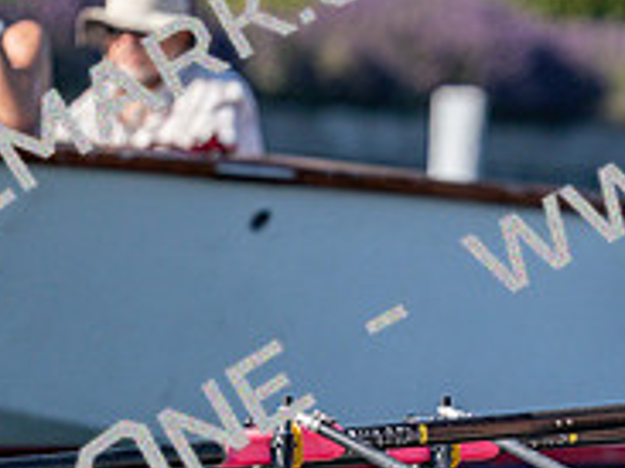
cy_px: 302
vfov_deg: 1.1
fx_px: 23438
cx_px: 885
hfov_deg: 1.5
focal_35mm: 1299
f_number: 6.3
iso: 320
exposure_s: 1/1600
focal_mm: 426
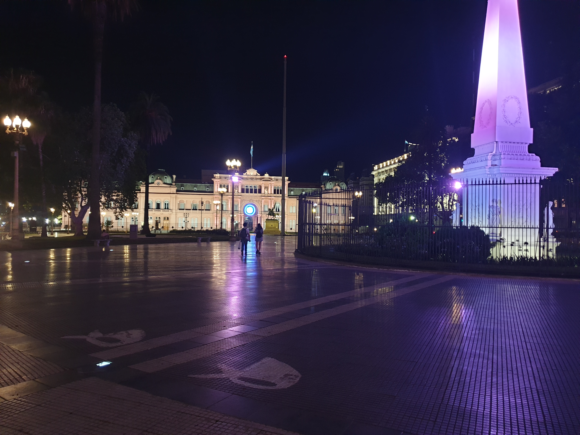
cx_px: 290
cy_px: 218
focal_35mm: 26
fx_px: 436
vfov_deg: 53.1
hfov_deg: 67.3
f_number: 1.5
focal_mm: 4.3
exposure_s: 1/20
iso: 320
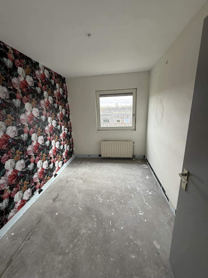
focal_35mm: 14
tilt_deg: -13.8
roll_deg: +2.8
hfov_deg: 85.7
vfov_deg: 102.1
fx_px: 112
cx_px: 104
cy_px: 139
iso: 64
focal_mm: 2.2
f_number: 2.2
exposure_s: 1/99
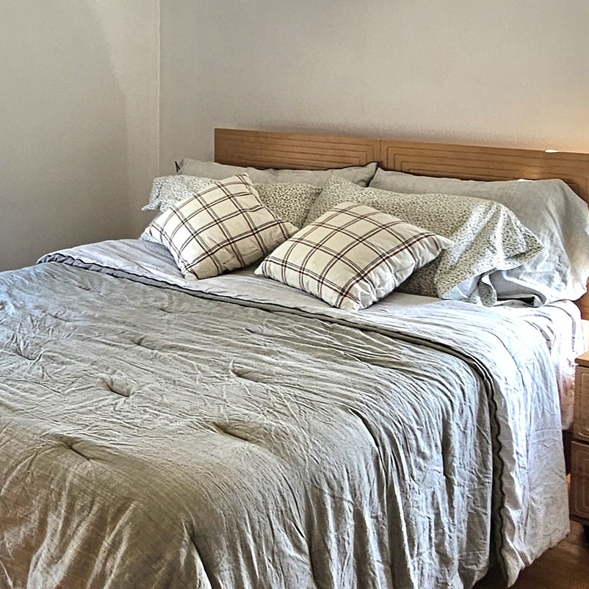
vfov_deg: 37.5
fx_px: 847
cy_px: 153
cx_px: 34
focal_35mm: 44
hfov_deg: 35.5
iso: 50
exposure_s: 1/60.2
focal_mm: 2.2
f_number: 2.2
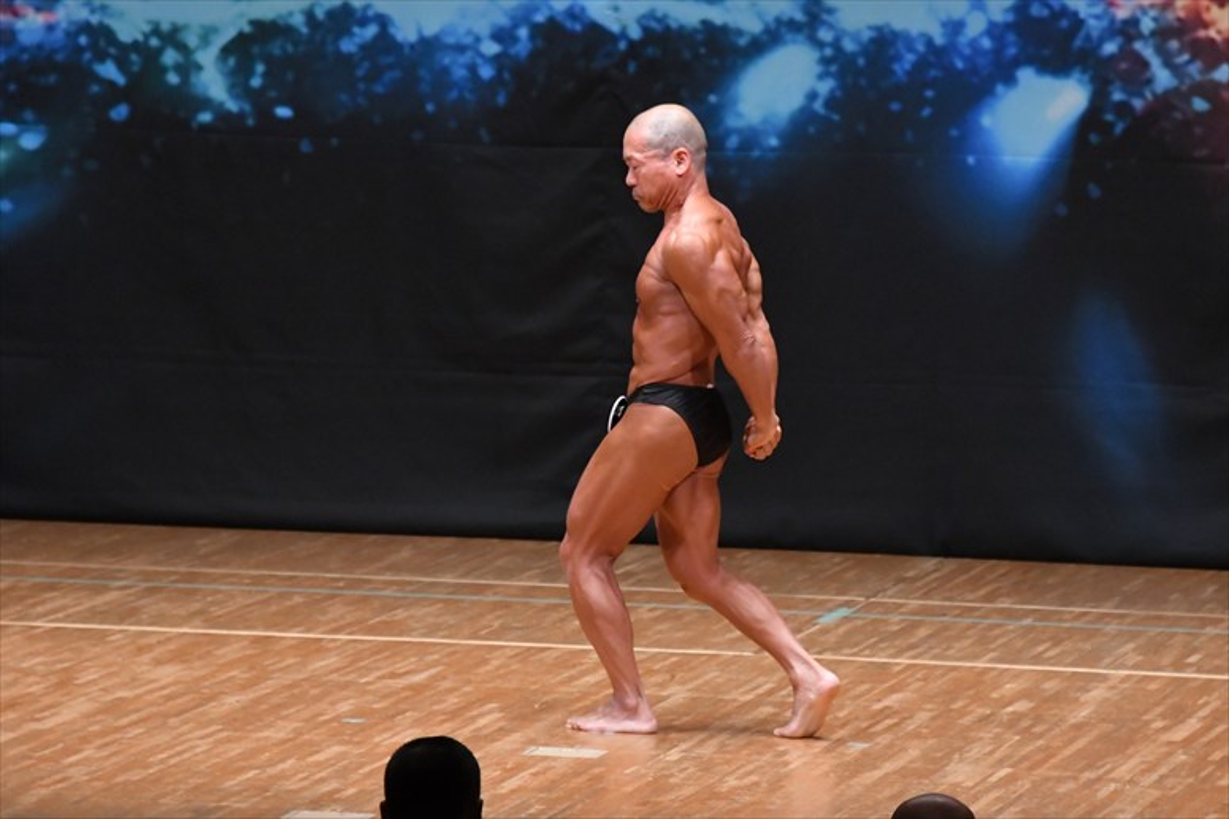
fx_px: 10237
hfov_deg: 6.9
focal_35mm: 300
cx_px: 614
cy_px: 410
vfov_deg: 4.6
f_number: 5.6
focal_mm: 200
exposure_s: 1/400
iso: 6400
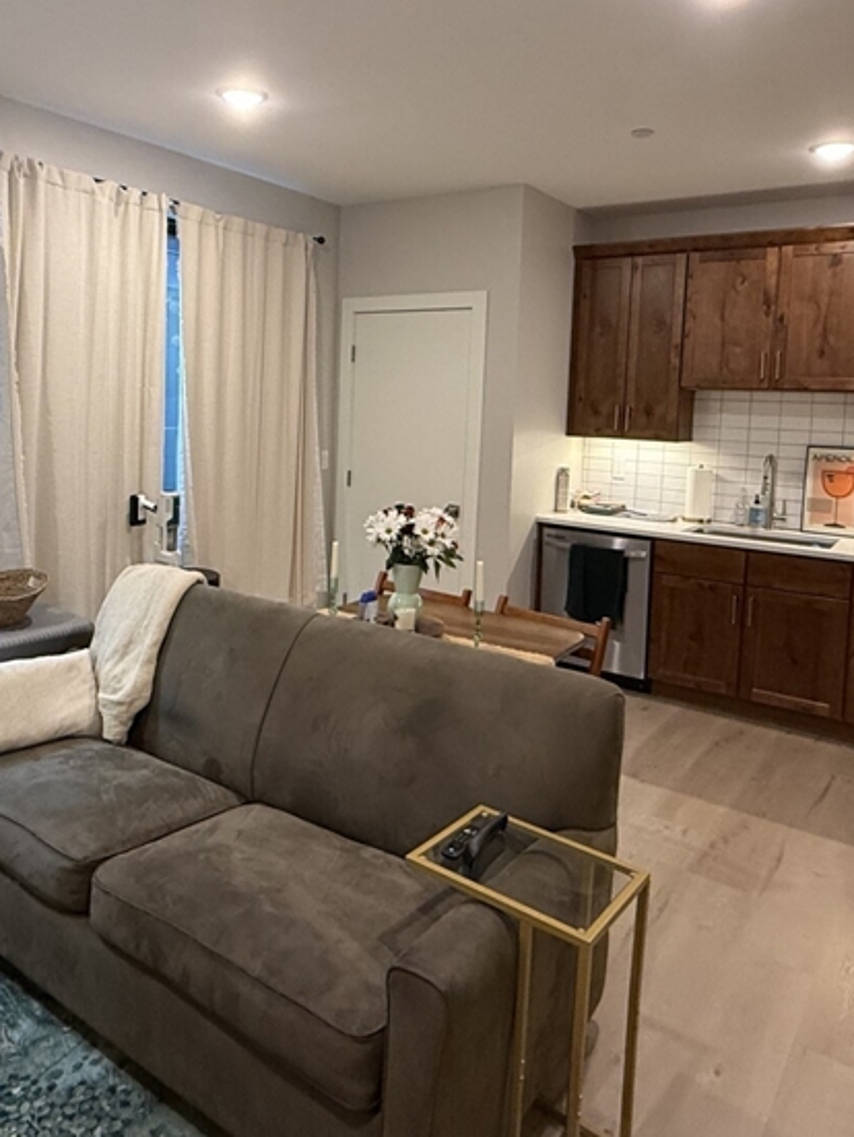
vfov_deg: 66.6
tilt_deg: -2.6
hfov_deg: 52.9
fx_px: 854
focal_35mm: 26
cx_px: 367
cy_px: 452
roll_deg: -2.0
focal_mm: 2.22
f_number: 2.2
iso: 320
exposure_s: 1/60
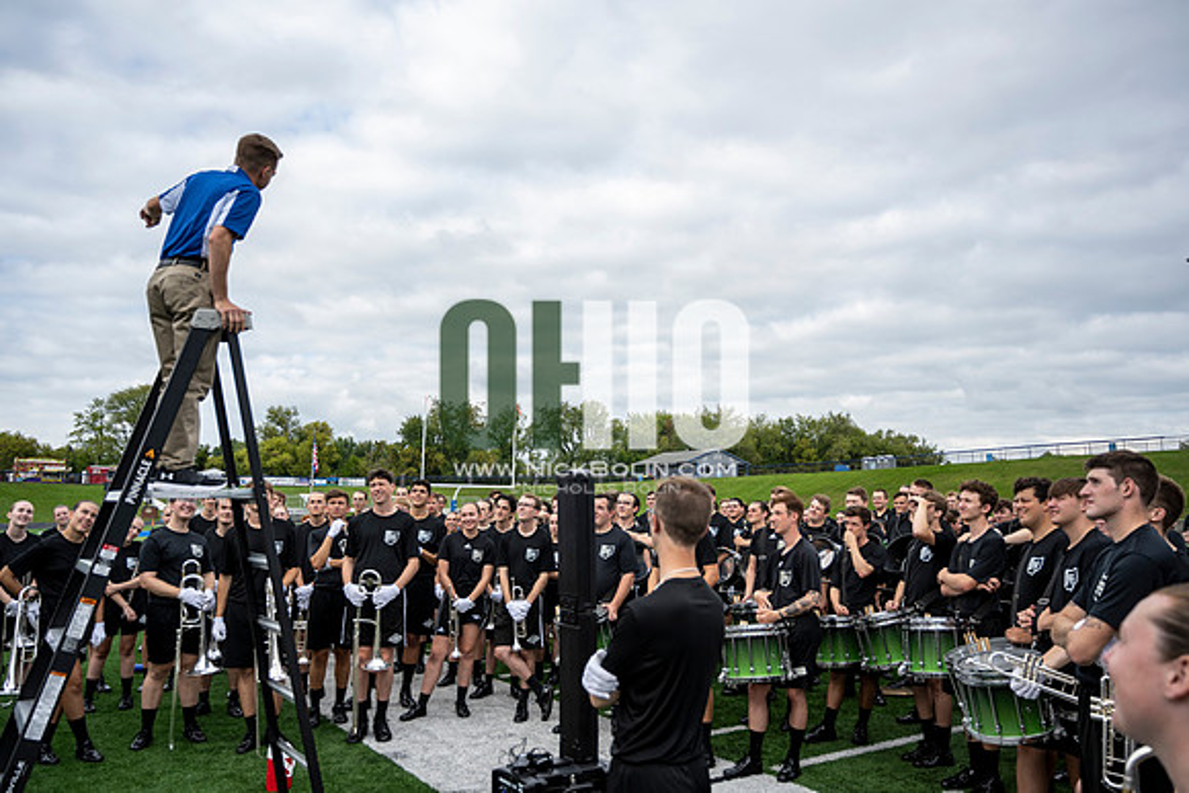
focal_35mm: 28
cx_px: 594
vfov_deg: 46.4
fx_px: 925
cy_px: 396
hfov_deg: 65.5
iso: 200
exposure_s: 1/800
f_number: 4
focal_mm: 28
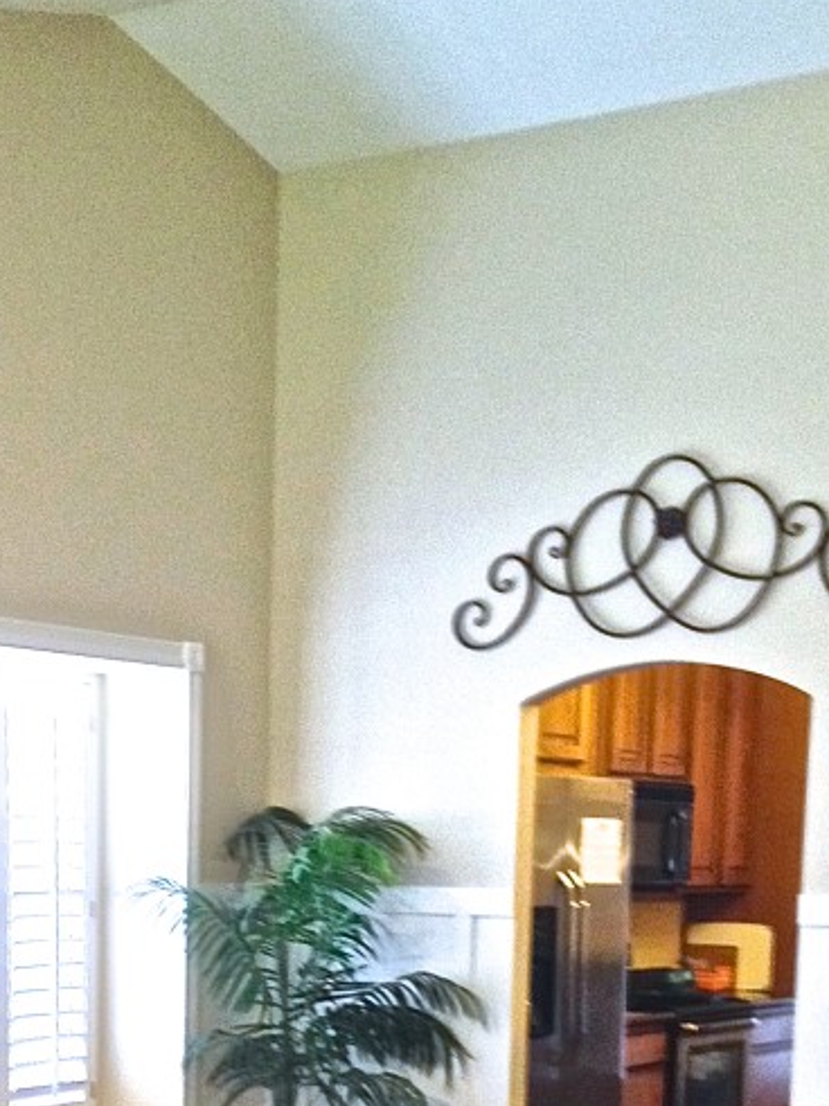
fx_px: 2332
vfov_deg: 25.3
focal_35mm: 73
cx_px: 255
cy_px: 1133
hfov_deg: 20.1
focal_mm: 4.28
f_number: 2.4
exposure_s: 1/20
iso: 200
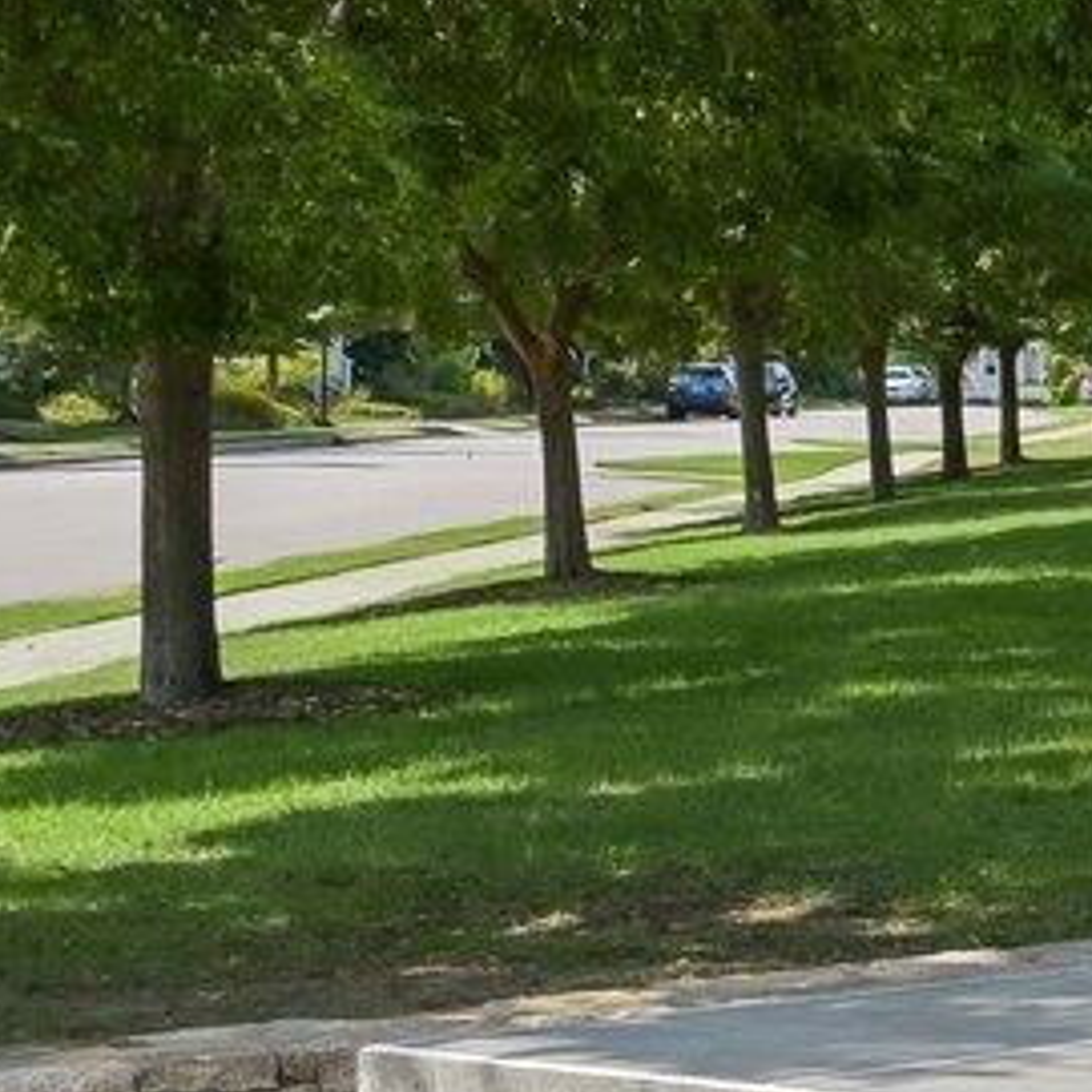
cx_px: 2933
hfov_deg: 11.0
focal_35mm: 122
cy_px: 534
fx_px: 4354
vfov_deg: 14.3
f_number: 9
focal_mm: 19
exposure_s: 1/500
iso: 200
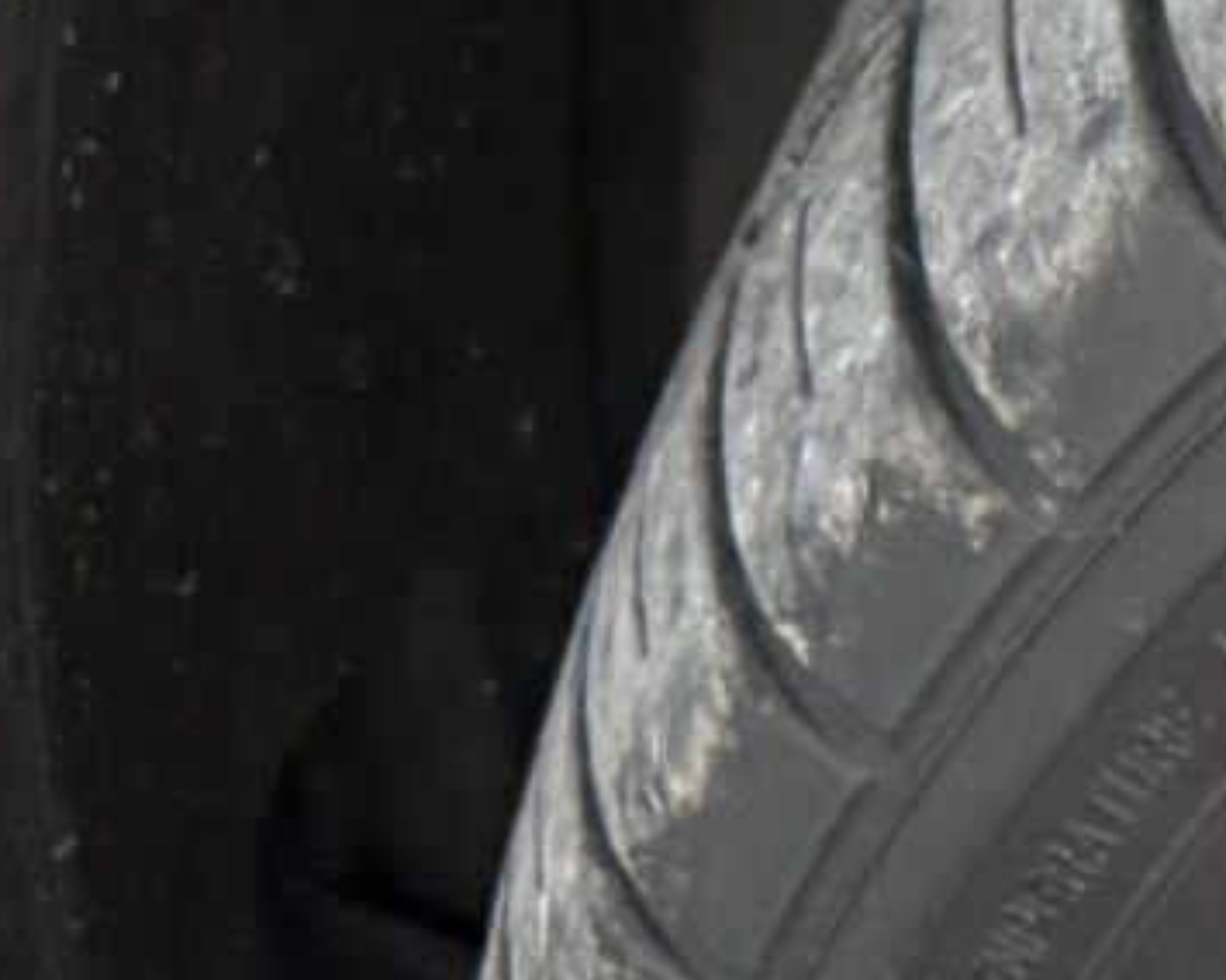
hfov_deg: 9.4
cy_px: 928
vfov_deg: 9.1
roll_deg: -5.7
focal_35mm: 169
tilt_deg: -42.9
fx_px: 6132
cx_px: 3433
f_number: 1.78
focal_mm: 6.76
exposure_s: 1/73
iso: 200
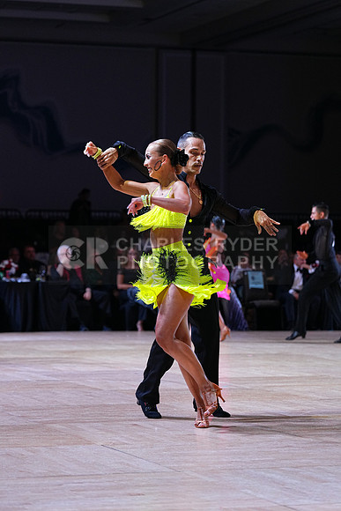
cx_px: 170
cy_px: 256
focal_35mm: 112
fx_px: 1590
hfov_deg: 12.2
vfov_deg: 18.3
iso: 2000
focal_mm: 112
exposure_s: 1/500
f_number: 4
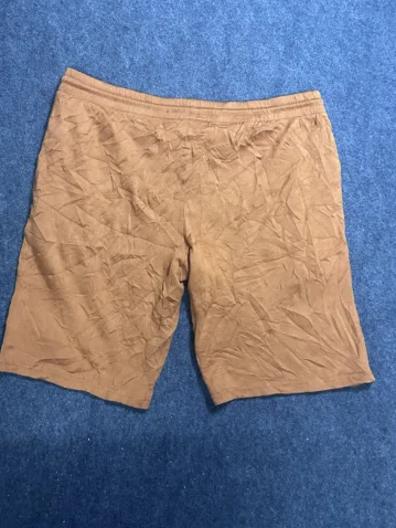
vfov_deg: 61.6
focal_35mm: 29
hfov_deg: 48.2
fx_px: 442
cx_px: 188
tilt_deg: -63.8
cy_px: 247
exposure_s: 1/50
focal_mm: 5.7
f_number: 1.5
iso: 500
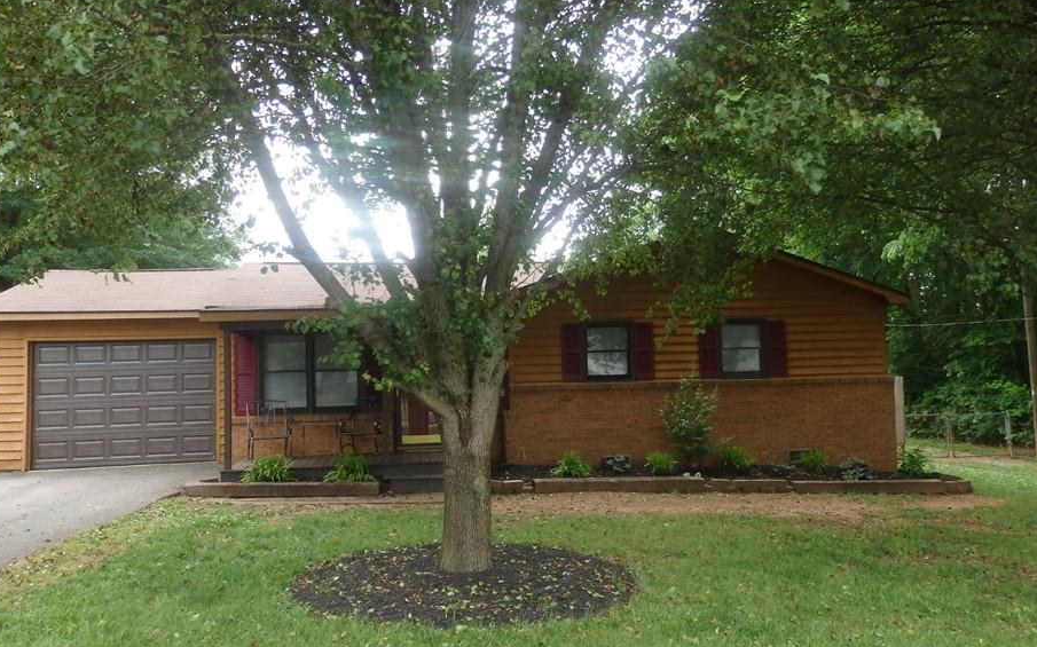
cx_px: 516
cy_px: 318
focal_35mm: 30
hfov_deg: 62.9
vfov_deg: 41.8
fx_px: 848
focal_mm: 4.5
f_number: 3
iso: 100
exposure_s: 1/160
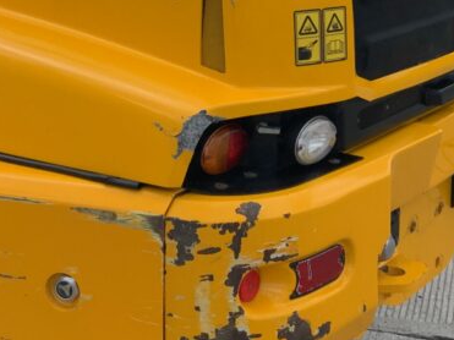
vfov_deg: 17.9
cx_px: 289
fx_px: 1049
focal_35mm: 80
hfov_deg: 24.3
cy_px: -21
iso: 16
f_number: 1.8
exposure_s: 1/912
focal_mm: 3
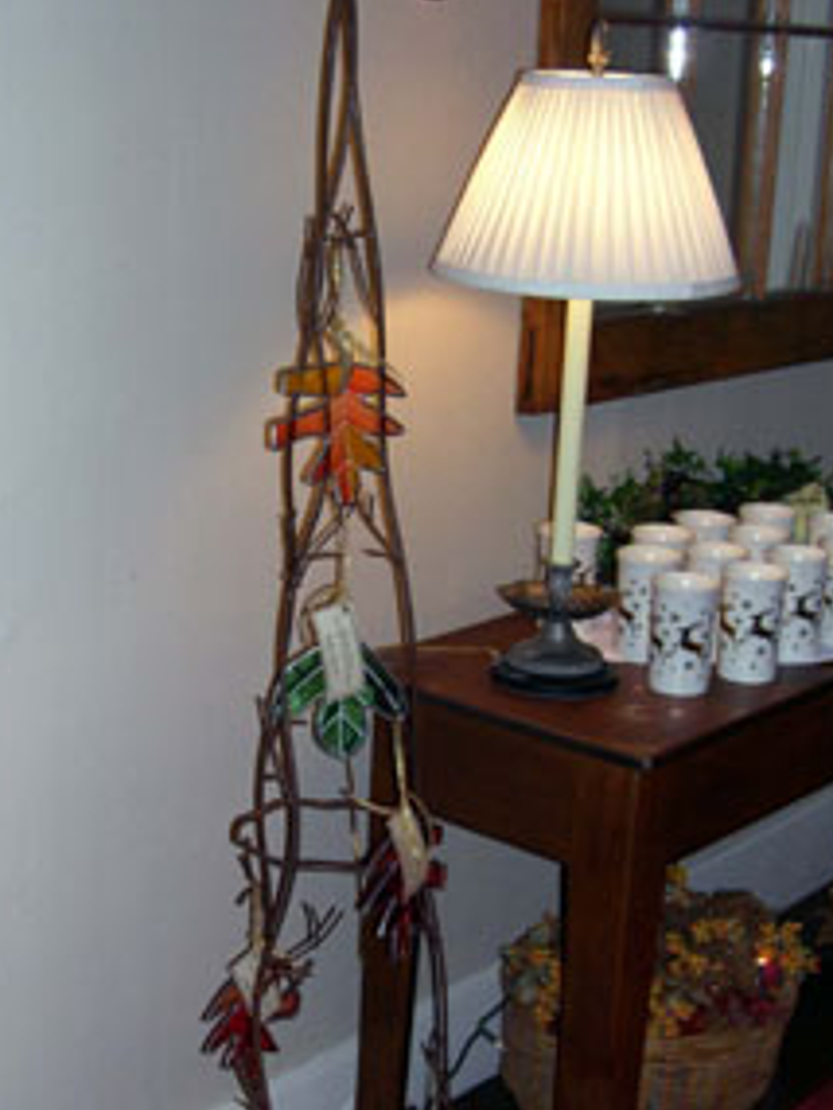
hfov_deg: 24.4
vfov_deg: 32.1
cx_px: 327
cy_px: 678
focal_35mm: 60
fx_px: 1924
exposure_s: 1/60
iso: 100
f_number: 2.8
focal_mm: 8
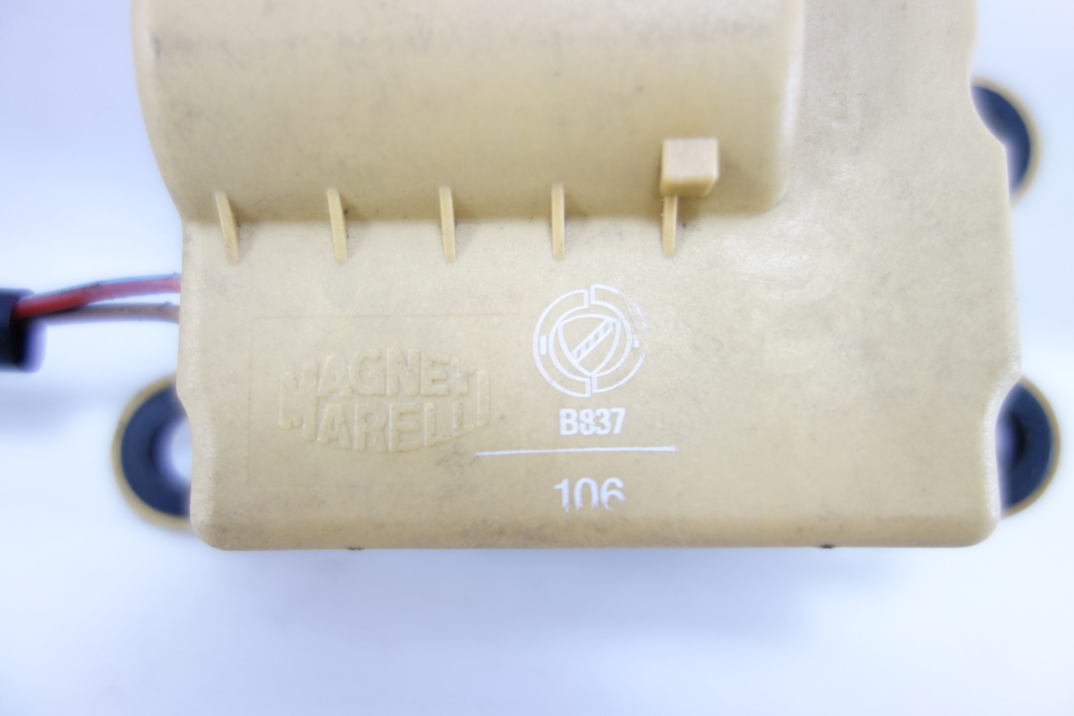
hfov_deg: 65.5
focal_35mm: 28
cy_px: 358
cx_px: 537
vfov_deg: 46.4
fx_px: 835
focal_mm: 10.4
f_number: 1.8
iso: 125
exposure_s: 1/80
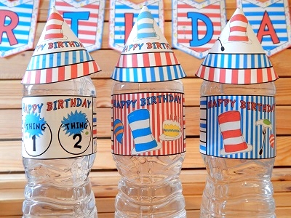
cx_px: 146
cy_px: 109
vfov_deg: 40.7
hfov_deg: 52.6
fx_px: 294
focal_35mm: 35
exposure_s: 1/15
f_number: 3.3
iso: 400
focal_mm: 6.1
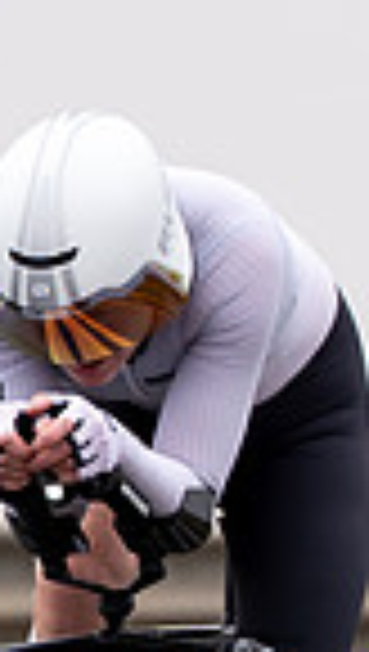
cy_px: 819
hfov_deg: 0.7
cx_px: 151
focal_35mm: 1653
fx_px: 28637
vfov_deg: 1.3
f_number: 3.5
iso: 100
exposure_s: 1/800
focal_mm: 191
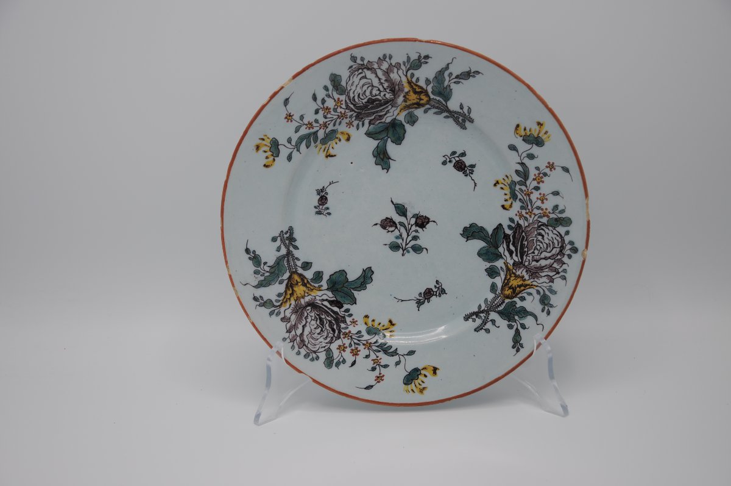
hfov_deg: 29.9
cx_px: 366
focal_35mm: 68
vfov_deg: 20.1
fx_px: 1369
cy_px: 243
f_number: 4.8
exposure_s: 1/160
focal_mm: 45
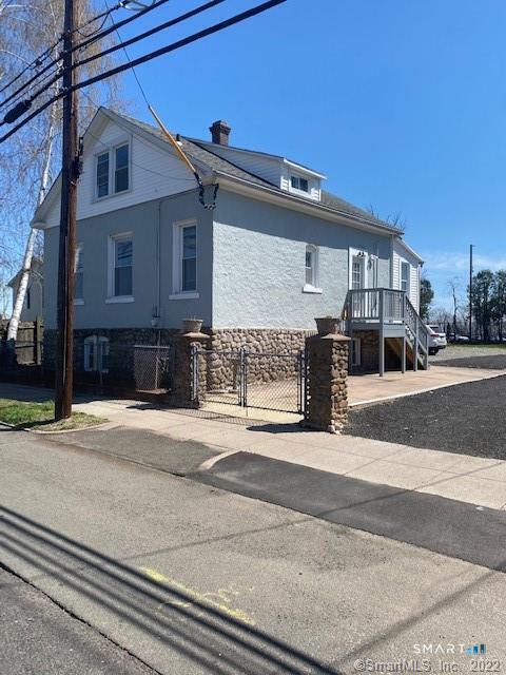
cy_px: 338
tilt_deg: -0.9
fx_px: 507
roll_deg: -0.3
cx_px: 253
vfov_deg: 67.3
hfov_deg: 53.1
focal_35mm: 26
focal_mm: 4.25
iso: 32
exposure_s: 1/2755
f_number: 1.8
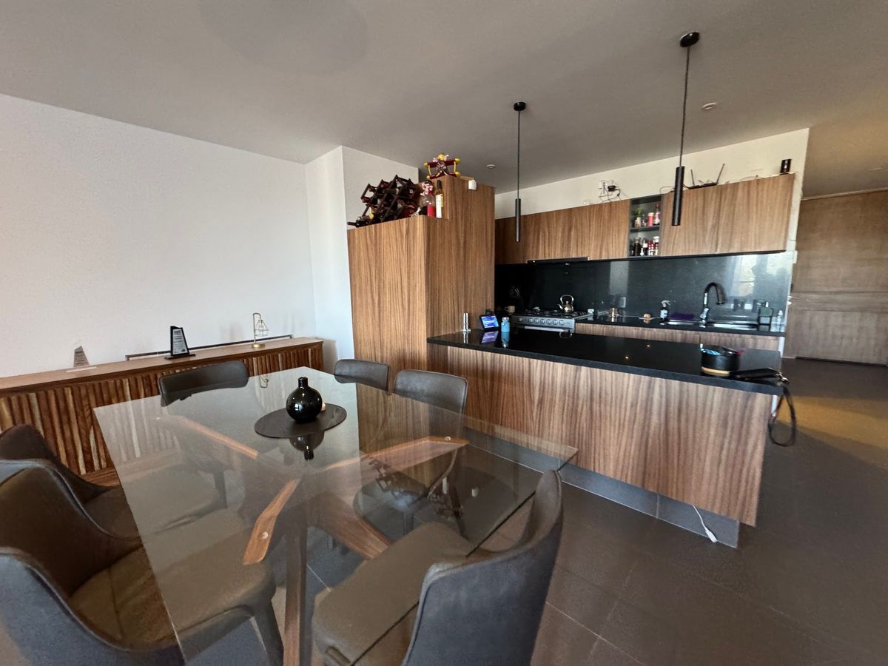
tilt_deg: -9.2
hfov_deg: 102.1
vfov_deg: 85.7
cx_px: 444
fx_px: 359
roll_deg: +1.7
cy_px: 333
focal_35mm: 14
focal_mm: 2.22
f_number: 2.2
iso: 800
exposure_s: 1/60
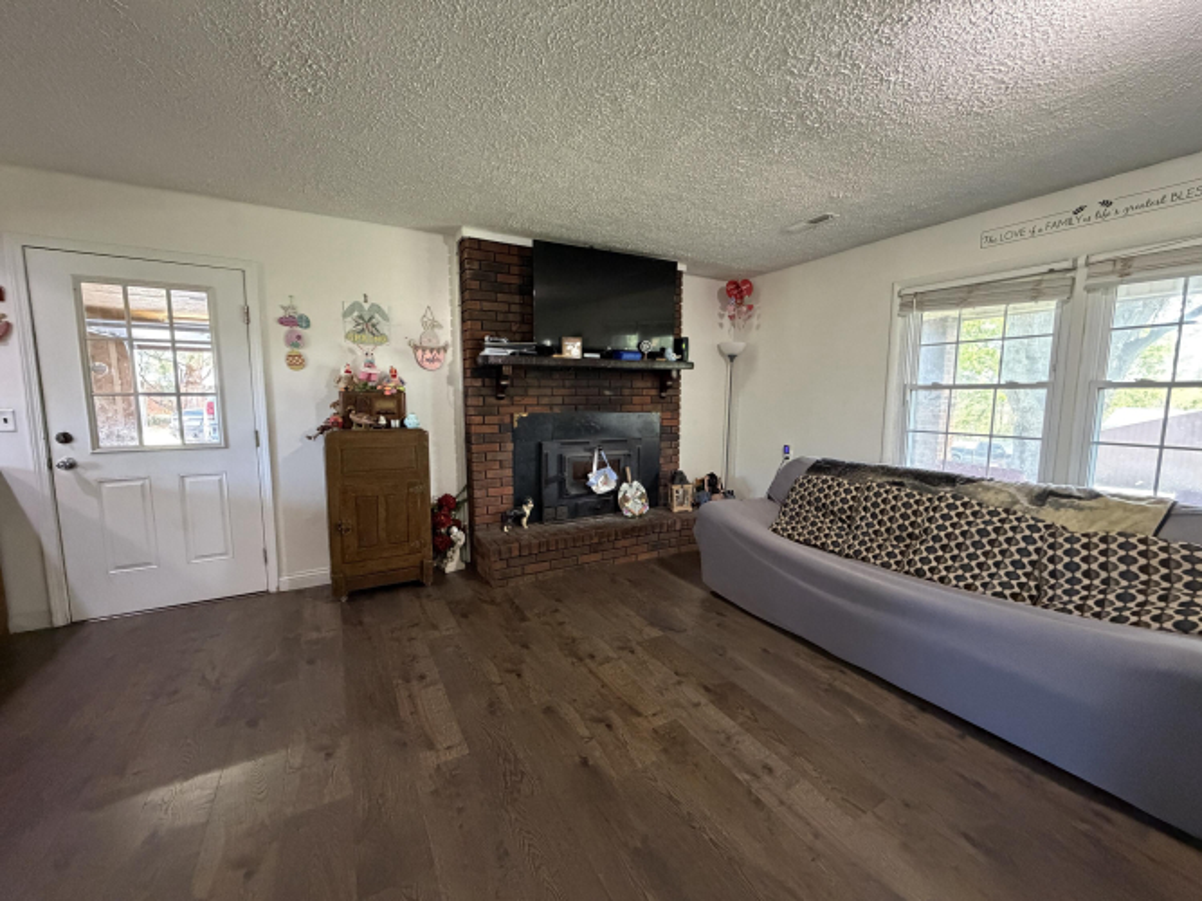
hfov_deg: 102.1
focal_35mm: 14
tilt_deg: -6.7
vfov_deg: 85.7
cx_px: 601
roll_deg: +0.2
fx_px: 486
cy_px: 450
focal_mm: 2.22
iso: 800
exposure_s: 1/60
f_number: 2.2
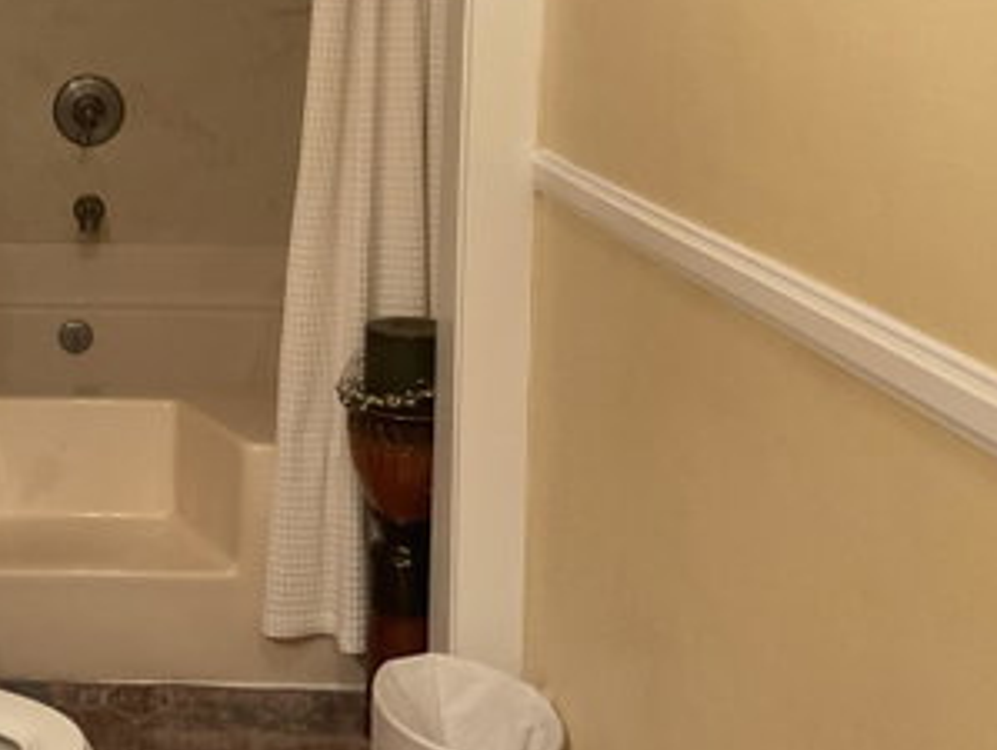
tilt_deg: -7.8
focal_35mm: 62
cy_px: 137
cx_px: 65
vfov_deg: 23.3
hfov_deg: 29.6
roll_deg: +0.3
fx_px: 1788
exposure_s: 1/60
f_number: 1.8
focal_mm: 3
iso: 125
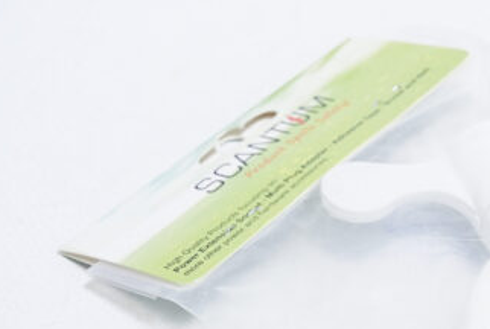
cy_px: 219
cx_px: 426
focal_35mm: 152
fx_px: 2073
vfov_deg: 9.1
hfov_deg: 13.4
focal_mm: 70
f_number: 9
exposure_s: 1/200
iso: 3200
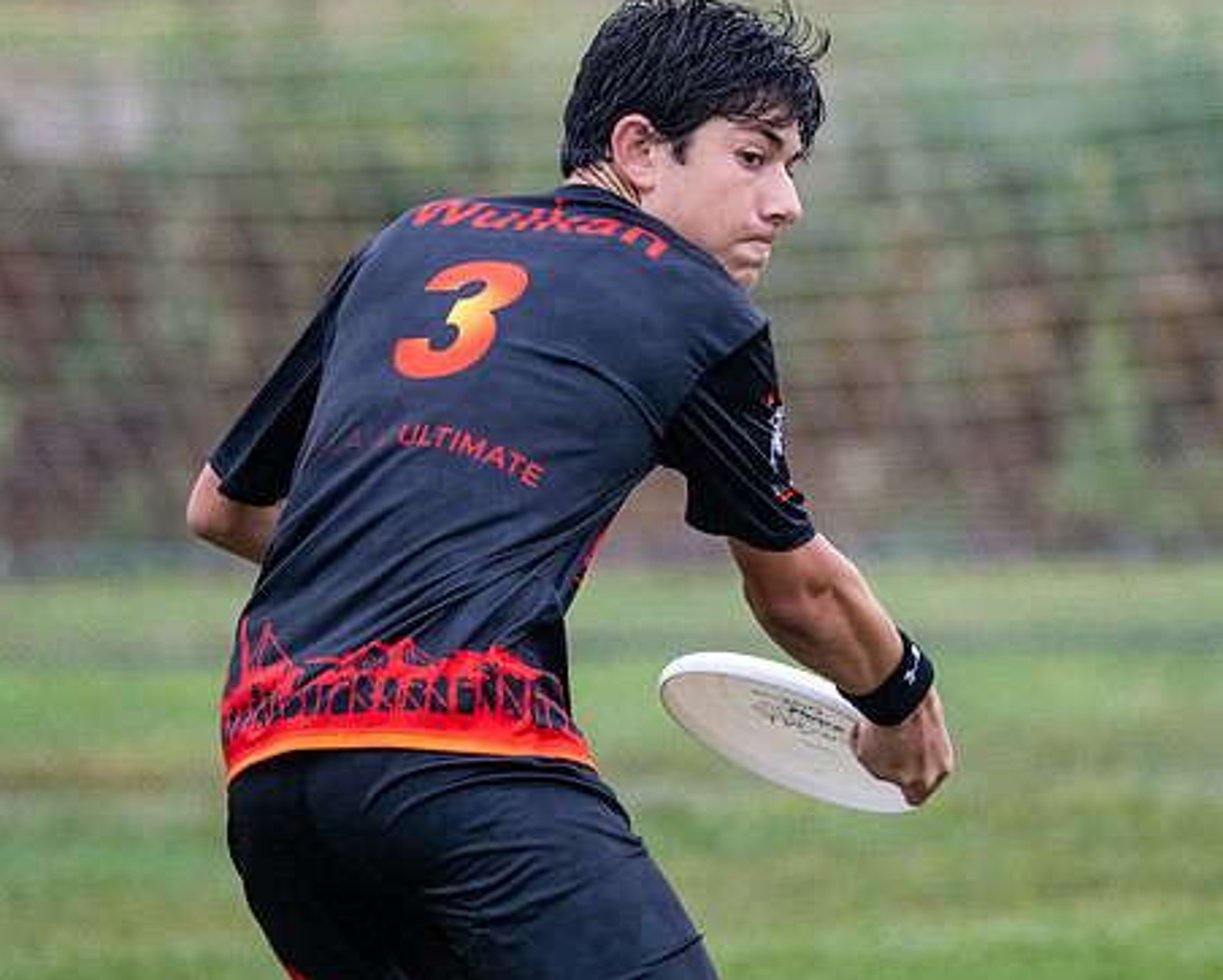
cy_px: 436
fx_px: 24950
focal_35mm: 689
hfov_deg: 2.8
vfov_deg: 2.2
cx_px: 771
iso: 1600
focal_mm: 300
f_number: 4
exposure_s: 1/2000
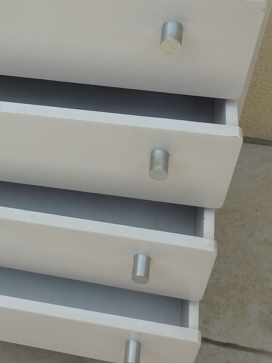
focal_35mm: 51
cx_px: 29
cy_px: 119
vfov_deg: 37.1
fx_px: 534
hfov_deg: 27.6
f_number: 9
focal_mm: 5
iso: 125
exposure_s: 1/250
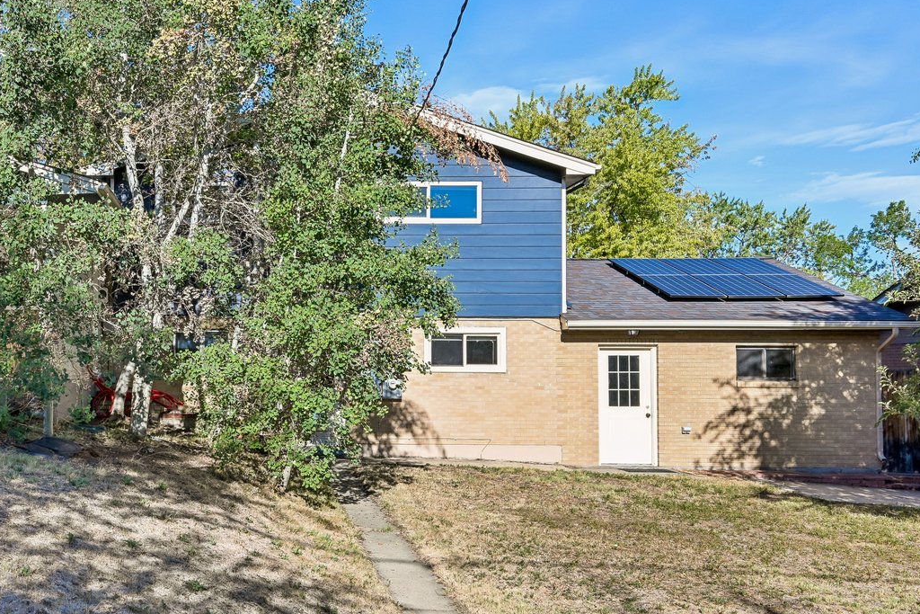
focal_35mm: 40
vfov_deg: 33.4
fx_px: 1022
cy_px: 336
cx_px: 184
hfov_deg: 46.0
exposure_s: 1/100
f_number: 9
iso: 64
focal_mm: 20
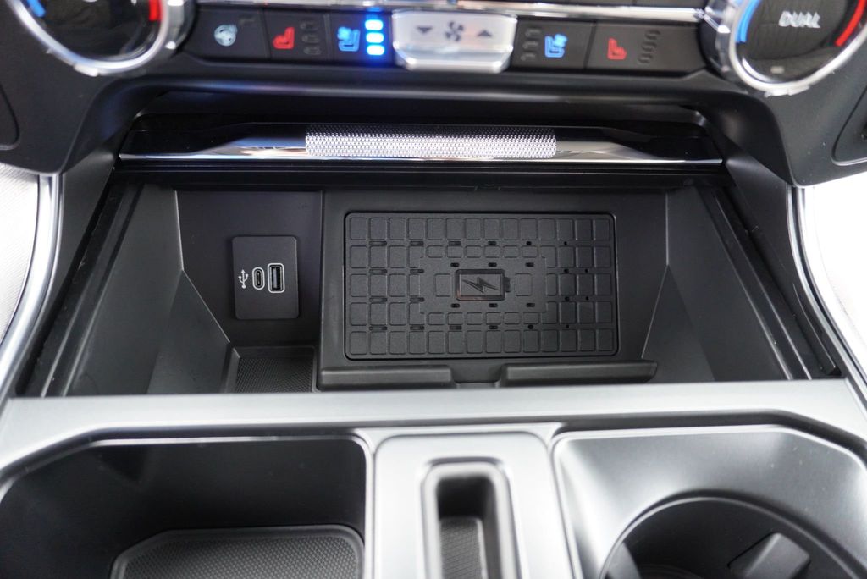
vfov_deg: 53.2
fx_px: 578
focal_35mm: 24
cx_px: 434
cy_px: 290
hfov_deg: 73.7
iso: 2000
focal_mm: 16
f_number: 3.5
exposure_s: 1/60
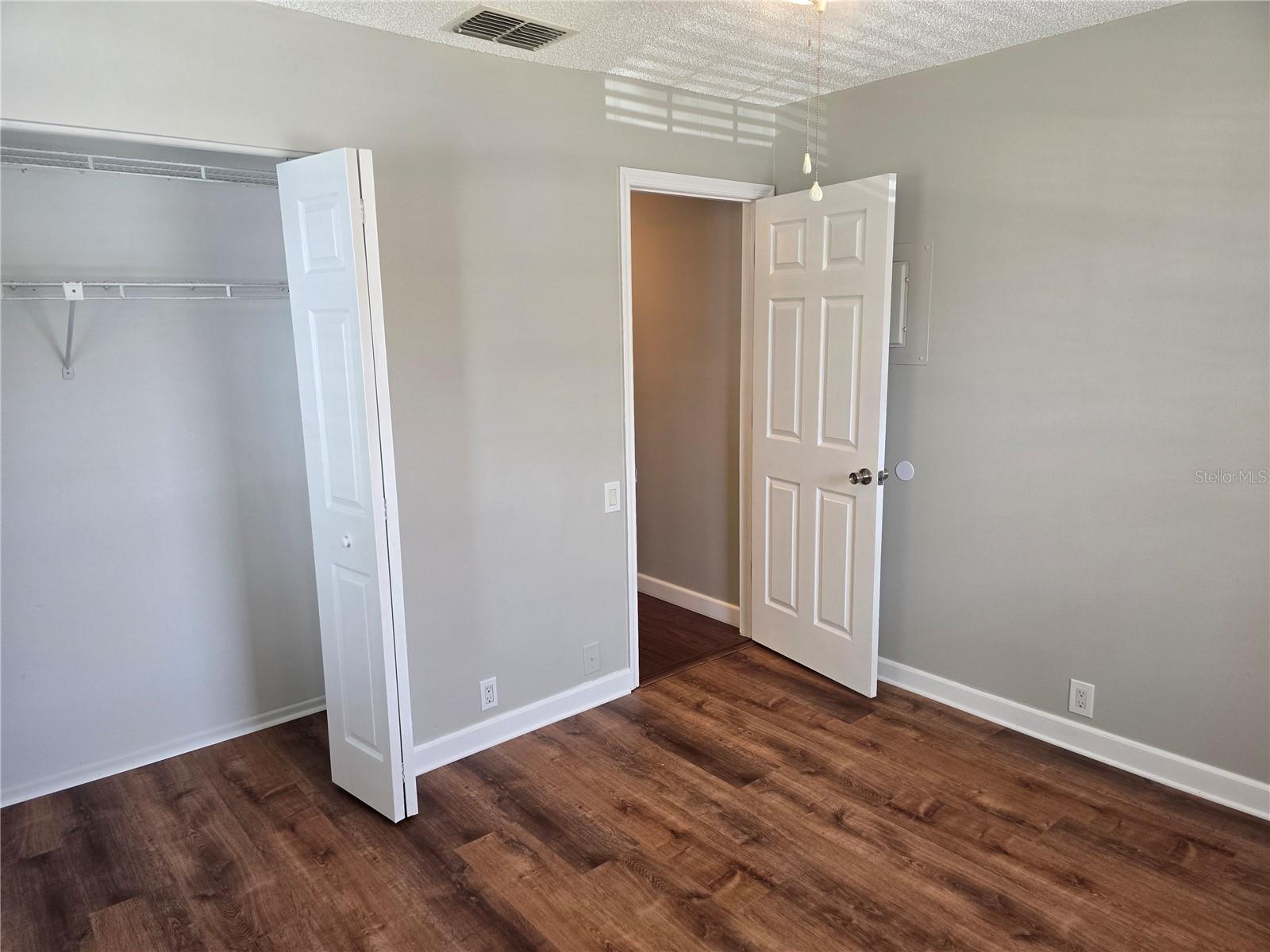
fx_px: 844
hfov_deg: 73.9
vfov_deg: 58.9
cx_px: 635
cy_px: 476
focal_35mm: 23
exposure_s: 1/120
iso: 160
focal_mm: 6.3
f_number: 1.7
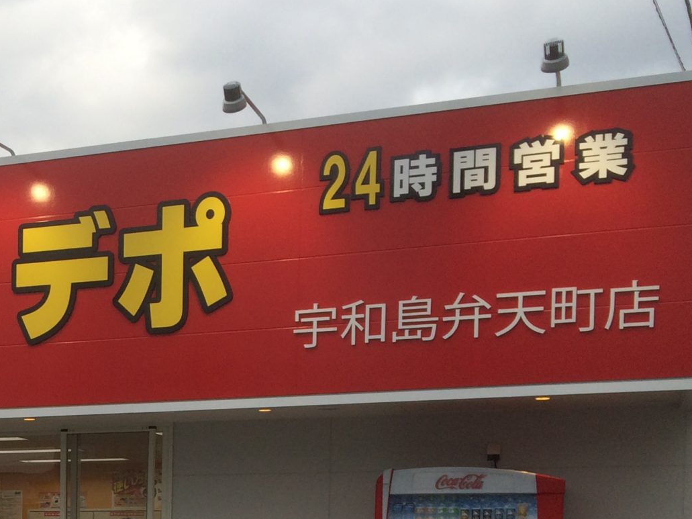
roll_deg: +0.6
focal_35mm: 72
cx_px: -89
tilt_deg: -1.9
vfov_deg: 19.3
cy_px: 610
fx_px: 1439
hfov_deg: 24.9
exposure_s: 1/229
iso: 32
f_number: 2.2
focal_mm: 4.15
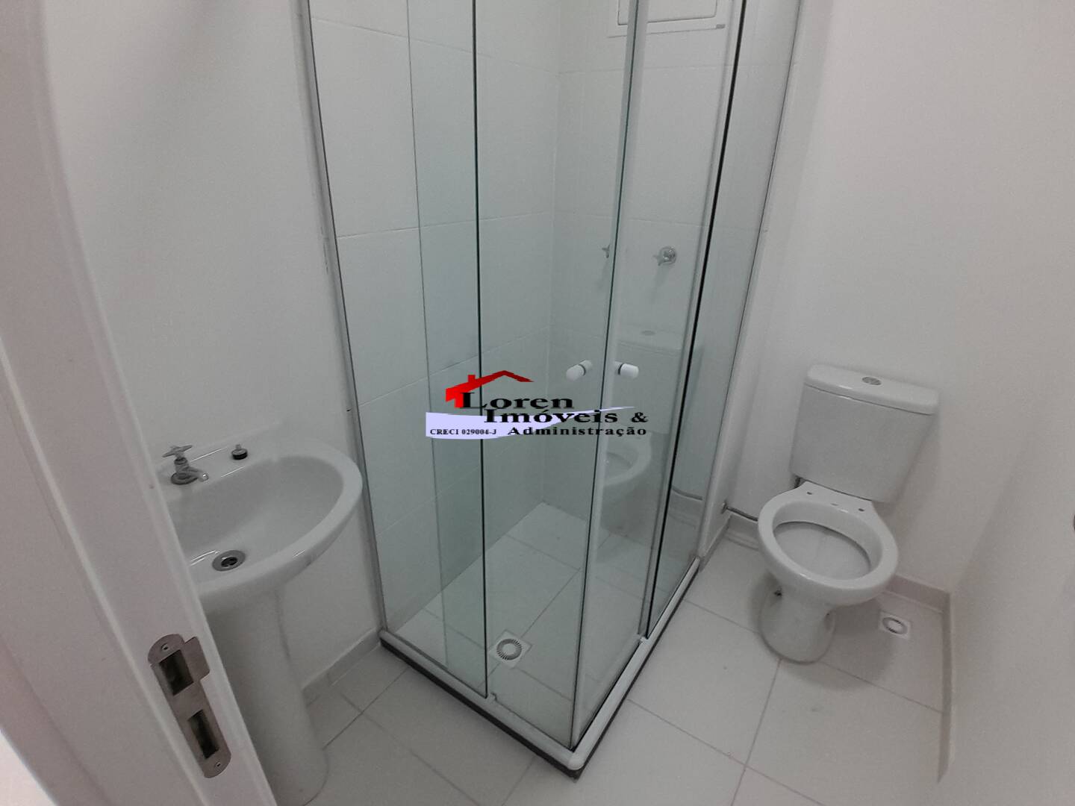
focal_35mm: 17
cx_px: 538
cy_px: 403
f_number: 2.2
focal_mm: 1.46
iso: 40
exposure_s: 1/40
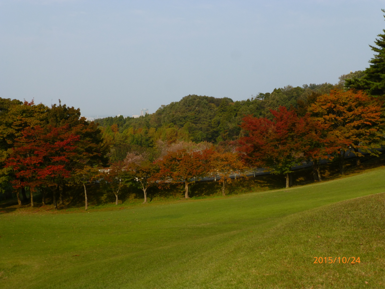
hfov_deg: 40.4
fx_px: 523
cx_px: 192
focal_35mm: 47
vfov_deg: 30.9
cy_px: 144
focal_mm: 8.5
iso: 100
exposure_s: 1/800
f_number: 4.2
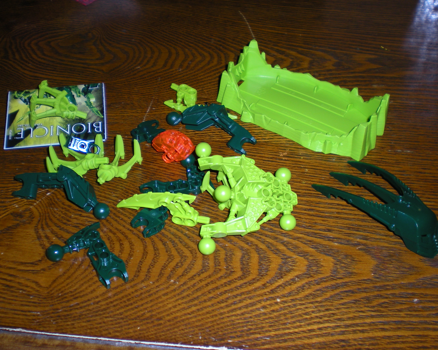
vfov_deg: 32.7
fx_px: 596
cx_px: 210
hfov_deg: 40.3
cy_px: 174
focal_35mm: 46
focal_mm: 6.3
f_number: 3.1
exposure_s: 1/60
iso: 64
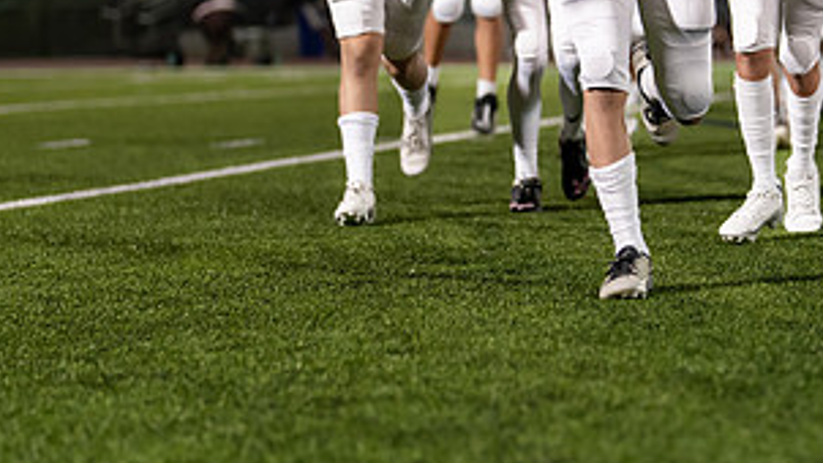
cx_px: 687
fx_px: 3165
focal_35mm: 145
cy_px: 101
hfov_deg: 14.7
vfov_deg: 8.4
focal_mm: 50
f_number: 1.2
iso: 800
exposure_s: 1/1000
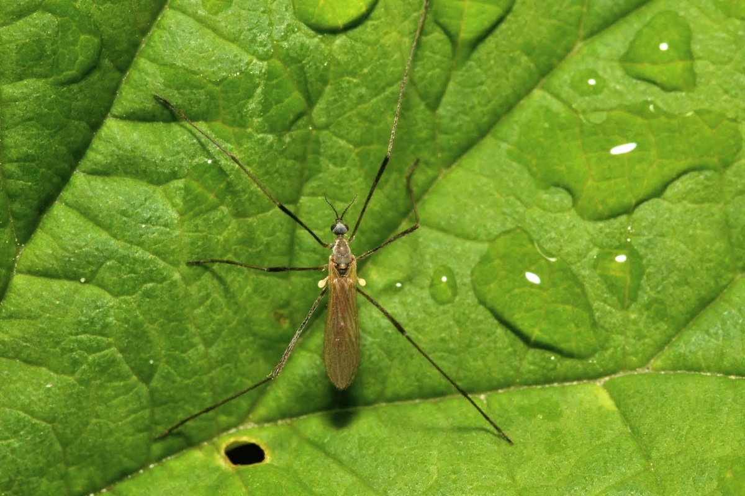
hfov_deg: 13.0
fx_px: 3259
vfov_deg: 8.7
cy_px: 248
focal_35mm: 158
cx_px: 372
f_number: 32
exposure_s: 1/60
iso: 100
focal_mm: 105
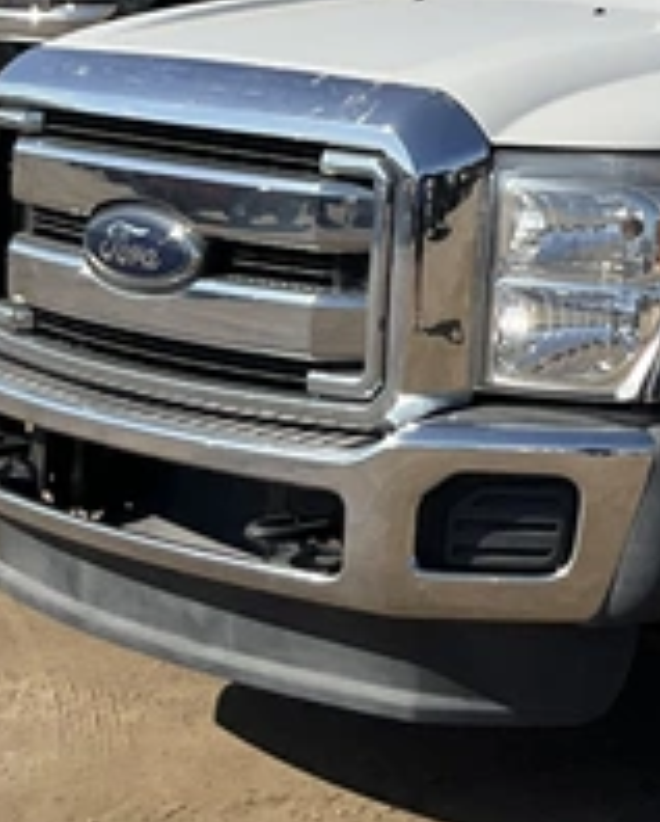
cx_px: 1100
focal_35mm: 107
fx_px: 2607
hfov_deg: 13.3
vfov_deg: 17.4
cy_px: -35
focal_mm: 3
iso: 25
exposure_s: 1/2227
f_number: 1.8
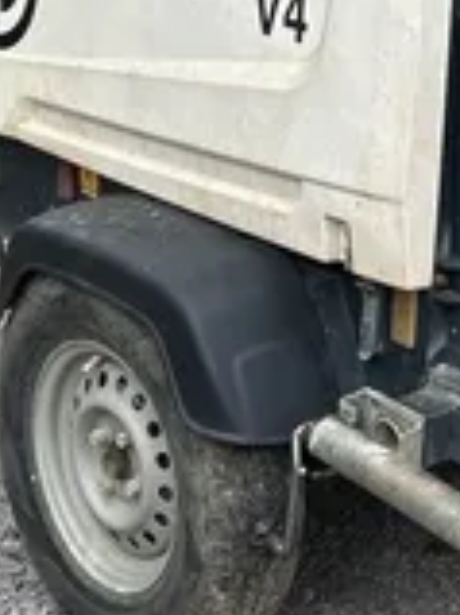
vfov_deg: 15.7
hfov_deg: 11.9
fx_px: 2129
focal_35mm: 120
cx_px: 646
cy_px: -161
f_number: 1.5
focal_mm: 5.7
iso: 50
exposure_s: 1/718
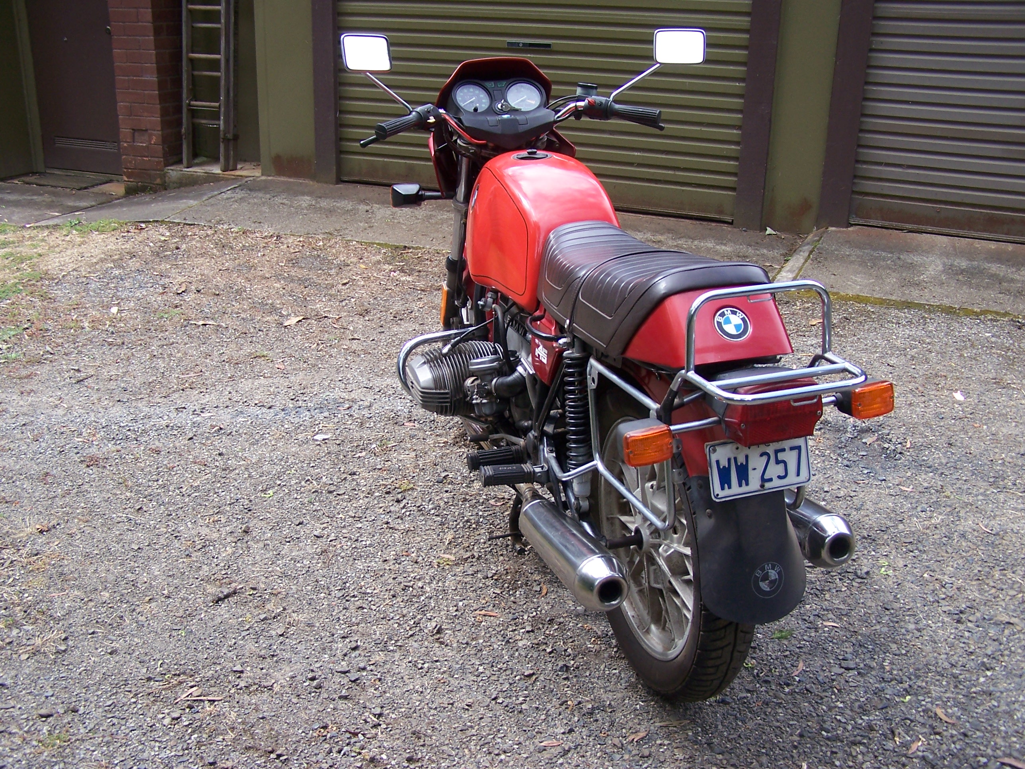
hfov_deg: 49.0
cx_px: 512
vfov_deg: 37.7
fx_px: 1125
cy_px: 384
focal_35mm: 38
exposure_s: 1/320
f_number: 2.8
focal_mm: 6.3
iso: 80
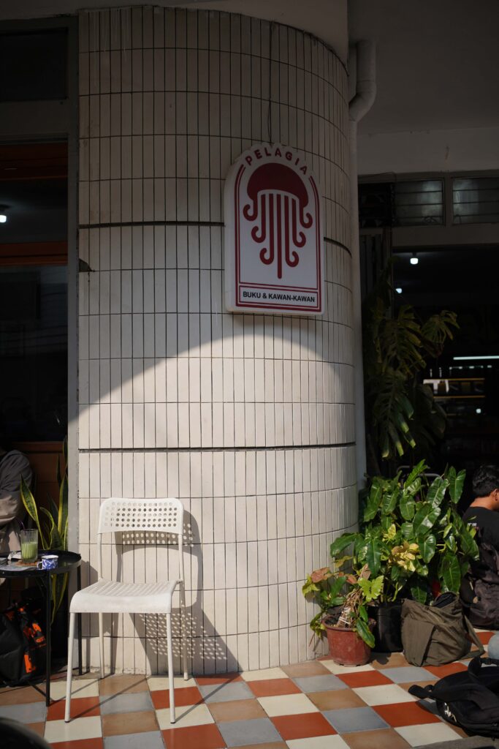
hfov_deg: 37.9
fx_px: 727
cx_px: 250
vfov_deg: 54.4
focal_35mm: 35
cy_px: 374
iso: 200
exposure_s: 1/2500
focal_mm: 35
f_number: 3.5
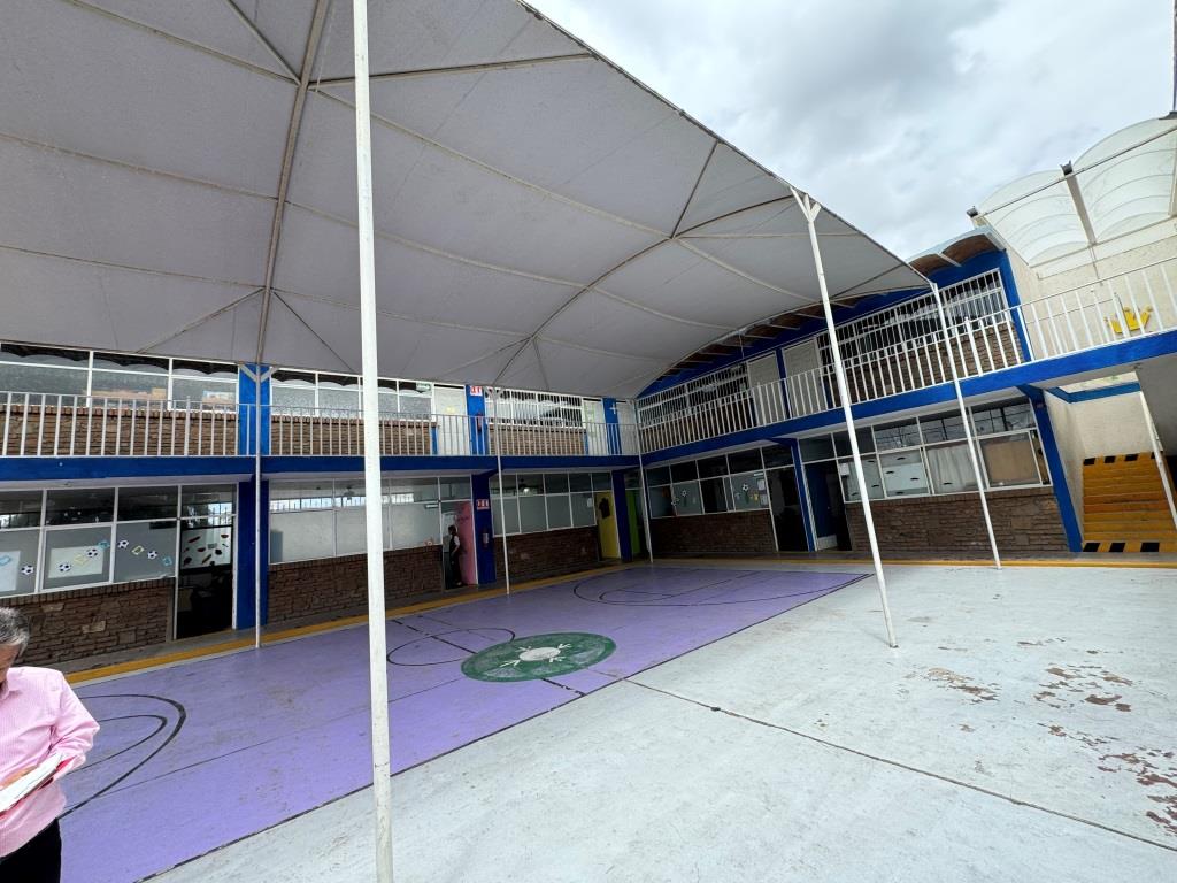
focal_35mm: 14
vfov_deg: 85.7
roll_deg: +6.9
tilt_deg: +9.0
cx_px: 588
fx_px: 476
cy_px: 442
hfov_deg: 102.1
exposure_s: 1/561
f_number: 2.2
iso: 40
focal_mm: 2.22
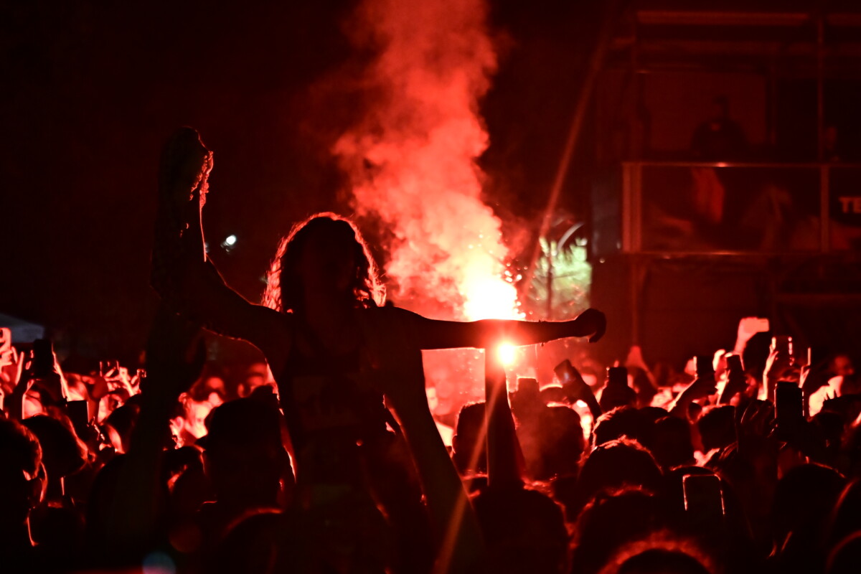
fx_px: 2511
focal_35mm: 105
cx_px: 430
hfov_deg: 19.5
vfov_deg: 13.0
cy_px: 287
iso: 8000
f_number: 4
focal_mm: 70
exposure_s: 1/640
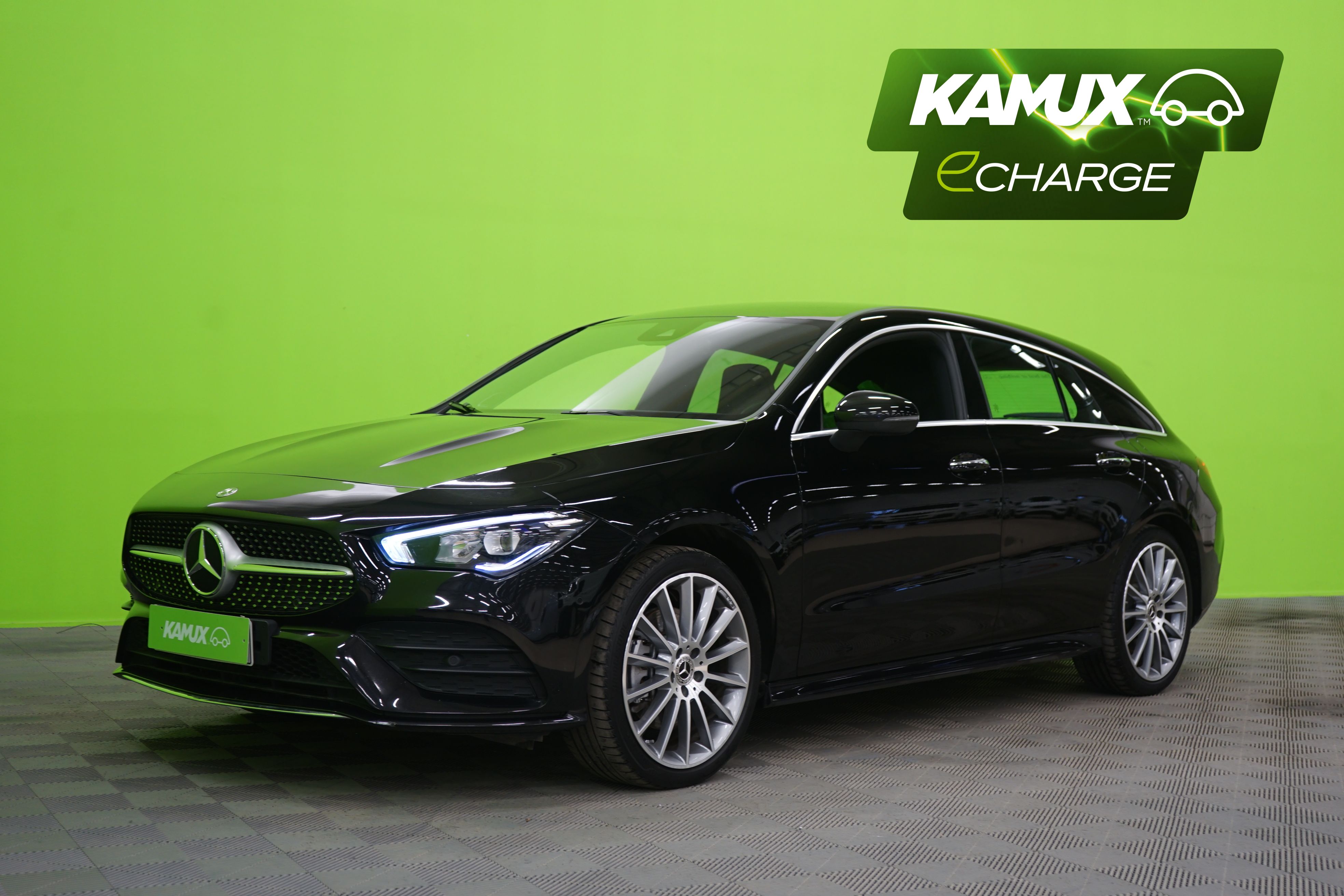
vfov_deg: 28.1
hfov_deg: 41.1
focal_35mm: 48
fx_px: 1792
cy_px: 448
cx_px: 672
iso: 400
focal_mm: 48
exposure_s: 1/8
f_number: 4.5
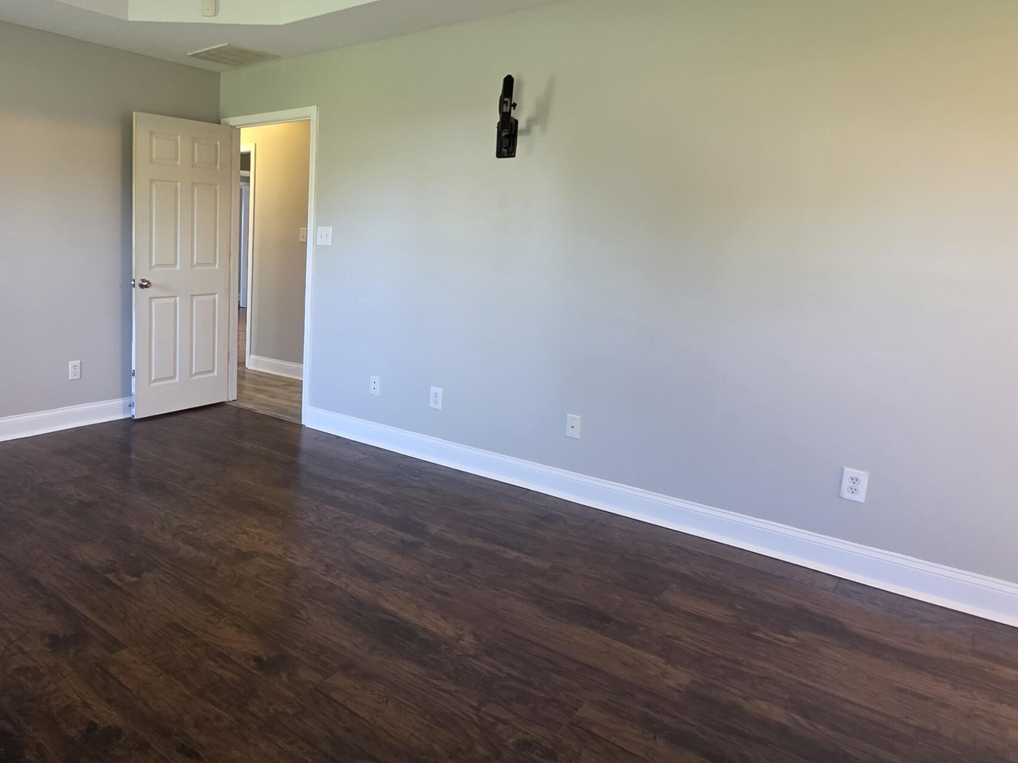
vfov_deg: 58.4
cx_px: 285
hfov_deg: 70.1
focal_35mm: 23
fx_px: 676
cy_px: 302
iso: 200
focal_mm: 2.2
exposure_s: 1/60
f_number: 1.9
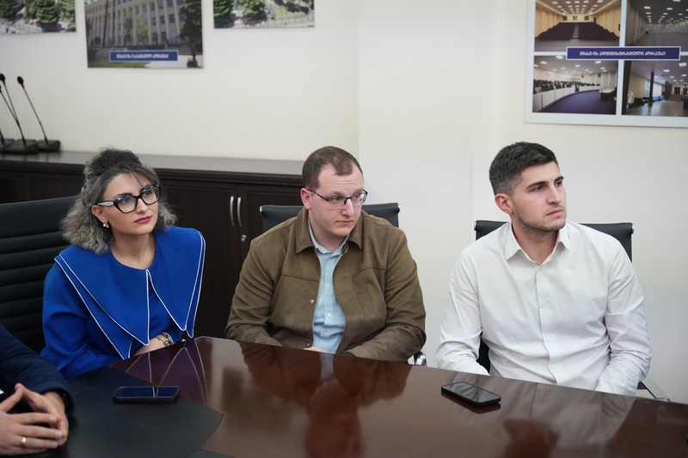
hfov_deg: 39.1
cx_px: 344
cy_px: 229
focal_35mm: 51
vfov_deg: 26.6
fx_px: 969
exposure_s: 1/320
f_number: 2.8
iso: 6400
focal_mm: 50.7
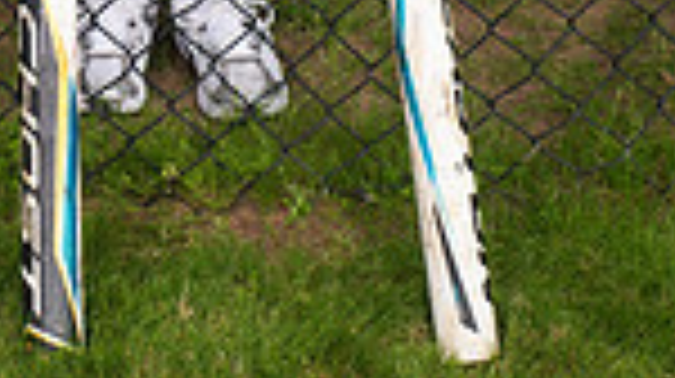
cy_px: -630
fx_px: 2592
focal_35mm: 145
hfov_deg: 14.7
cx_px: 112
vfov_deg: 7.6
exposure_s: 1/320
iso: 160
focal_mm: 46
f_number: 8
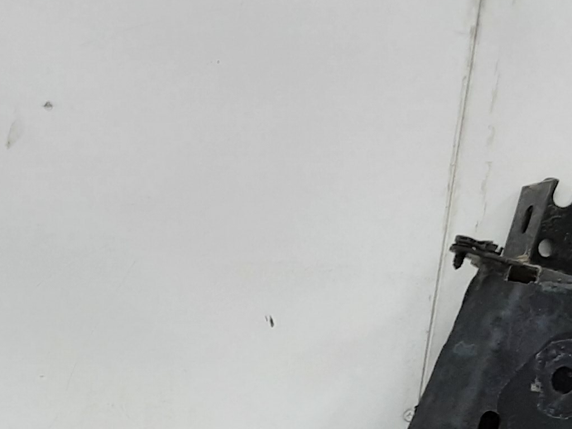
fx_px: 1421
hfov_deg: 21.8
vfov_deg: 16.1
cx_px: -17
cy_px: 585
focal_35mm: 86
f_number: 1.9
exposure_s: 1/50
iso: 64
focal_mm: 2.91
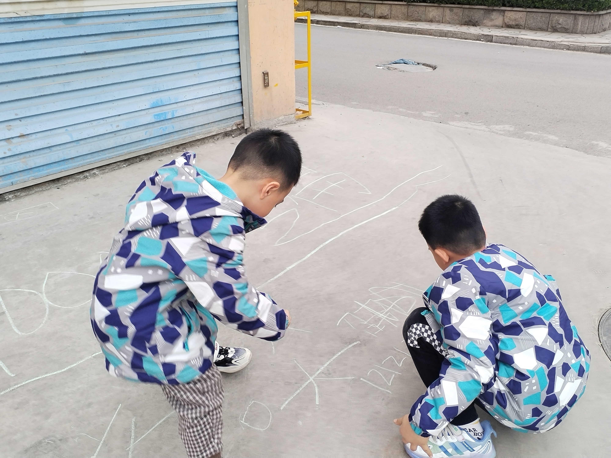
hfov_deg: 60.0
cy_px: 229
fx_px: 530
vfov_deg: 46.8
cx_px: 306
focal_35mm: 30
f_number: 1.8
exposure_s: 1/153
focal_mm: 4.75
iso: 100
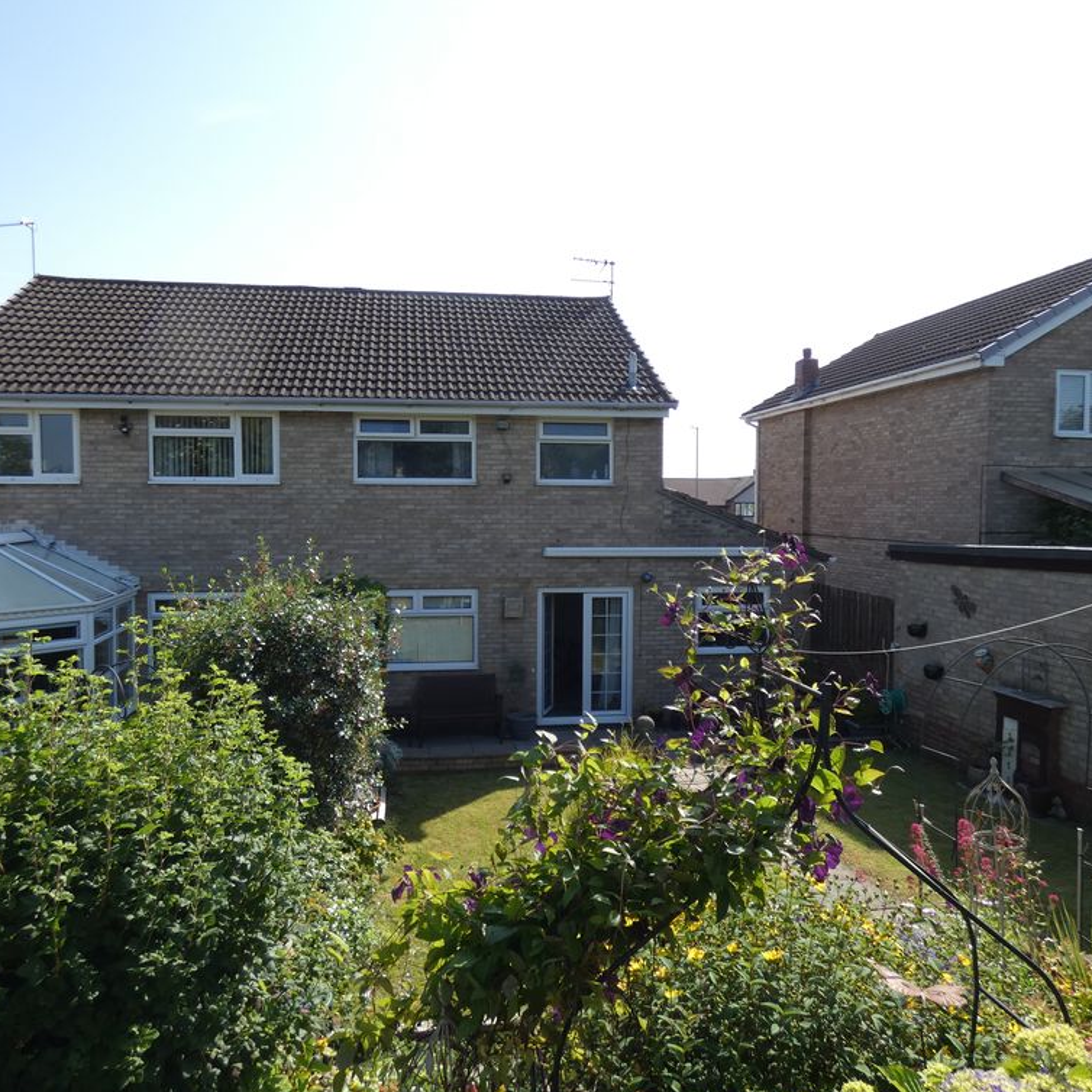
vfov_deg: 65.0
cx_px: 542
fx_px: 857
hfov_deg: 65.0
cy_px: 550
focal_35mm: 24
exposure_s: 1/800
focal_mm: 3.6
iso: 80
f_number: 2.8
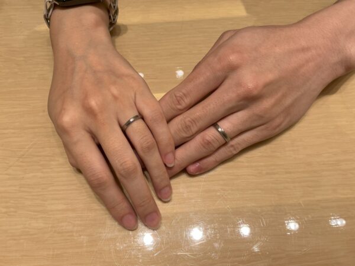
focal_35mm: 29
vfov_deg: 48.2
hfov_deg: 61.7
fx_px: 297
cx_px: 178
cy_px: 133
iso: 25
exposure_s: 1/163
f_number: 1.8
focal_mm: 3
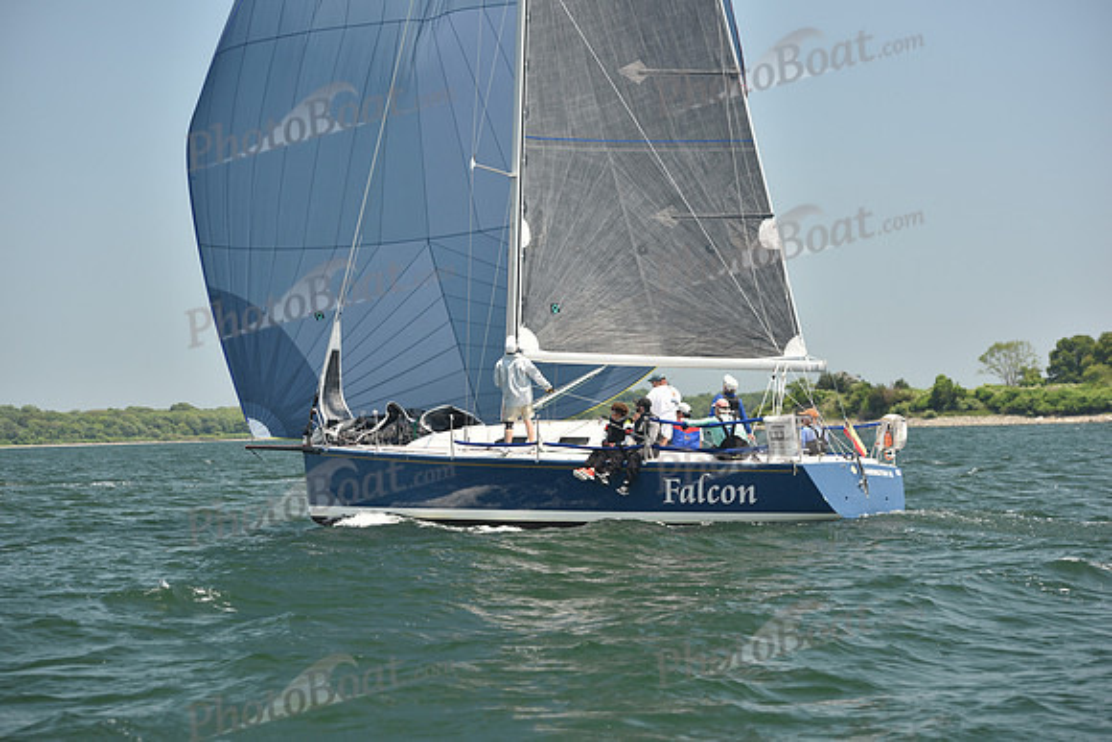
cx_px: 556
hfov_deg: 20.8
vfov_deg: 14.0
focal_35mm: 98
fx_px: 3028
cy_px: 371
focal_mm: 98
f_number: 4.5
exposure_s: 1/640
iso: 250
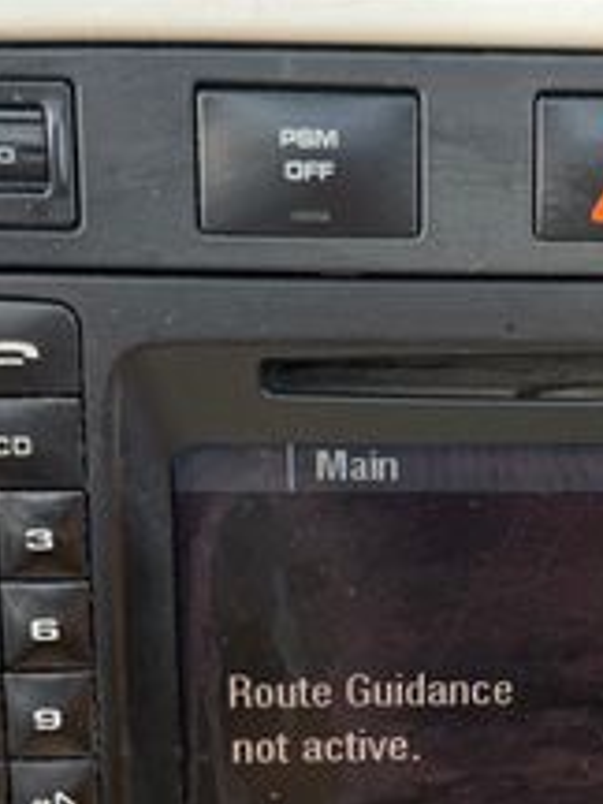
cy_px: 577
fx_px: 1649
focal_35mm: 71
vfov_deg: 27.1
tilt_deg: -24.2
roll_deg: +1.0
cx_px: 529
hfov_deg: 20.4
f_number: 1.78
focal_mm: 6.76
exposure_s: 1/189
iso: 100
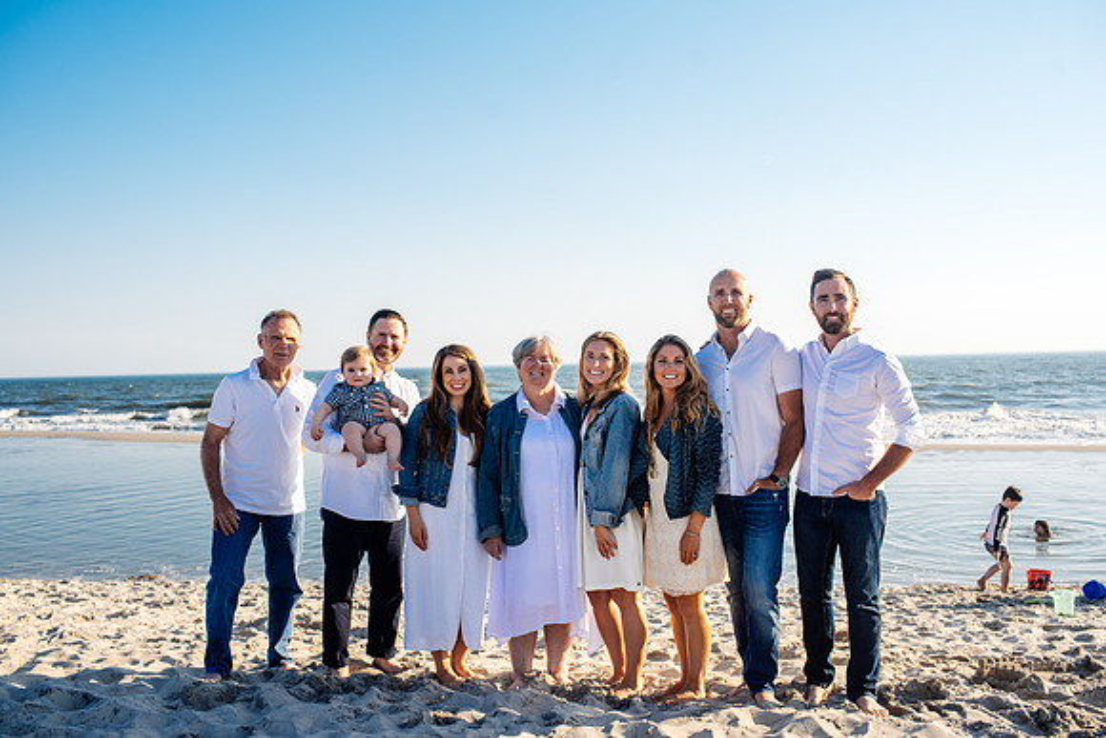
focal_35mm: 35
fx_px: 1075
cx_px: 553
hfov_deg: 54.4
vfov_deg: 37.9
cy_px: 369
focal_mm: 35
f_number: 4.5
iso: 160
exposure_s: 1/1000
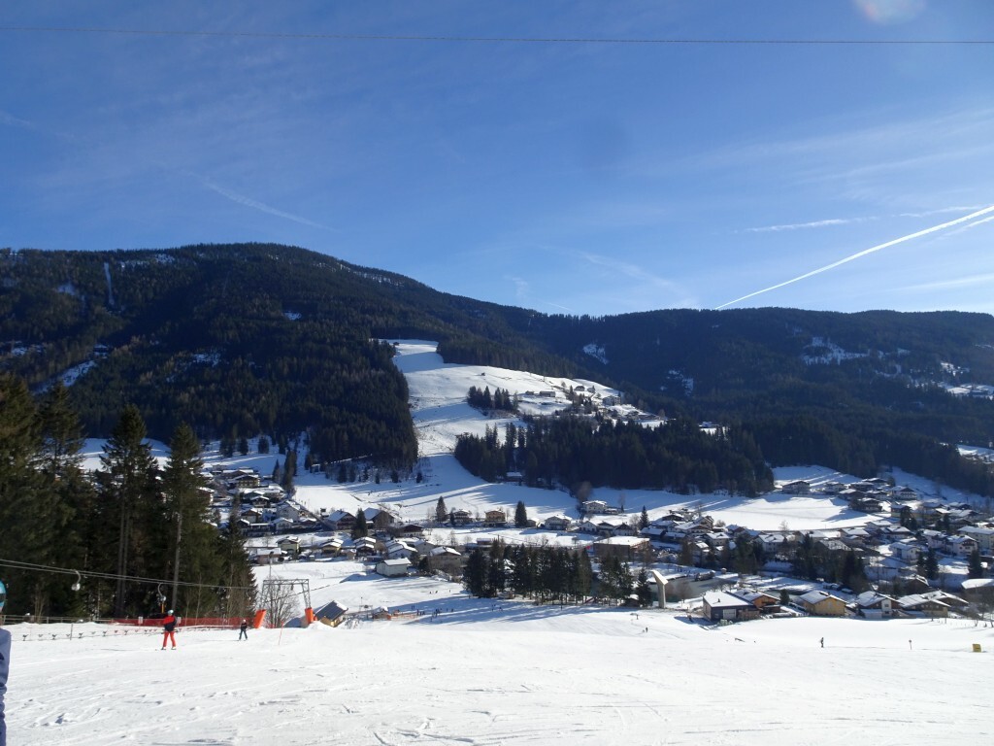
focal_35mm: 24
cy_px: 373
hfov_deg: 71.6
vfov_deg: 56.8
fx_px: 689
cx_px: 497
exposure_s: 1/1250
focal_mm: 4.1
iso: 80
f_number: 3.5
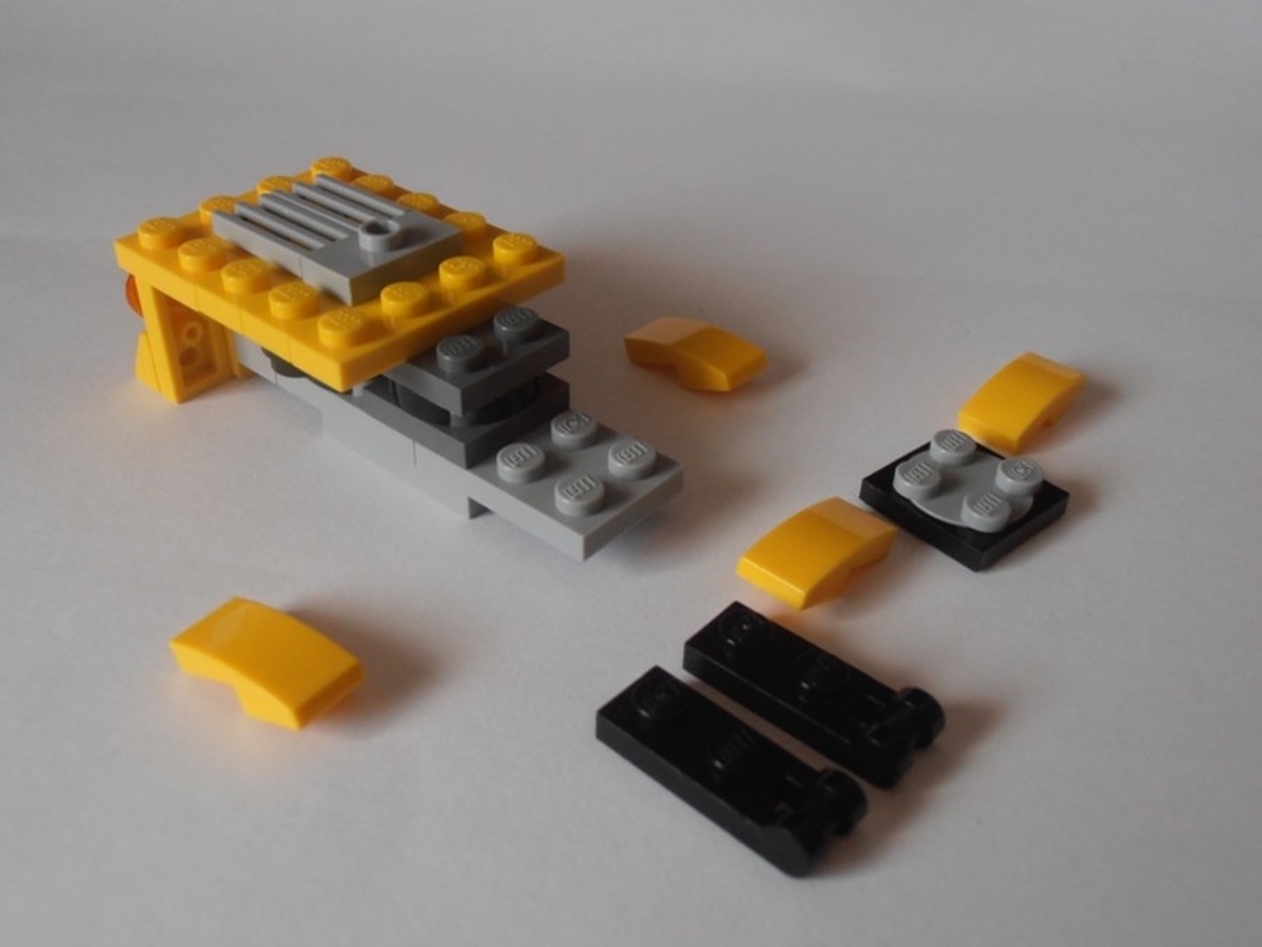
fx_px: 1349
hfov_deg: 50.1
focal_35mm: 37
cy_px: 474
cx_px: 631
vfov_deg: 38.7
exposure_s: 1/30
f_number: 3.9
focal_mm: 6.61
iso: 125
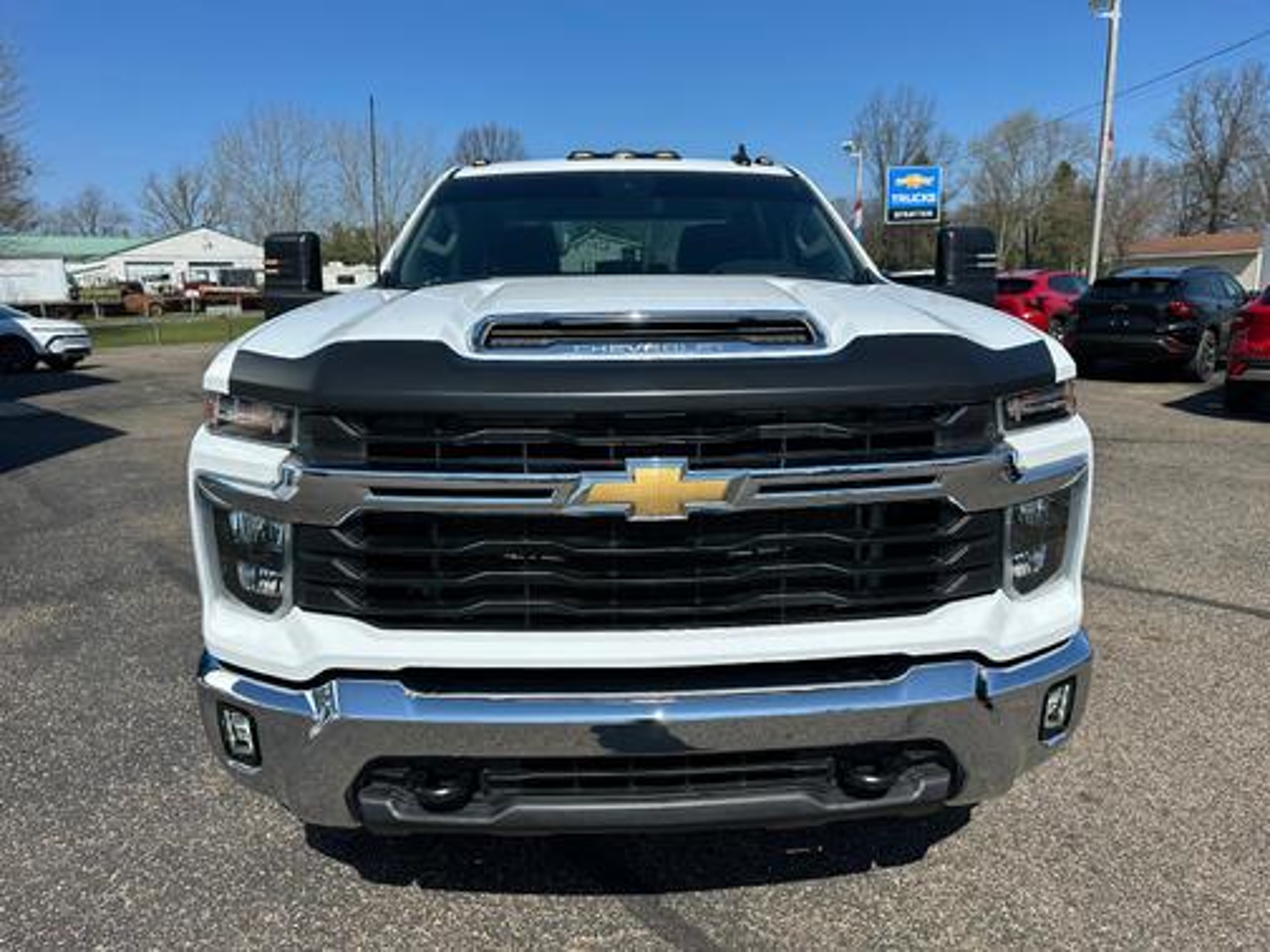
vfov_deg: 56.8
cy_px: 476
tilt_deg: -10.2
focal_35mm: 24
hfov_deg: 71.6
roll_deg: -0.9
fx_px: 881
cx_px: 635
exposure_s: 1/5525
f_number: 1.78
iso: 80
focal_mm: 6.86
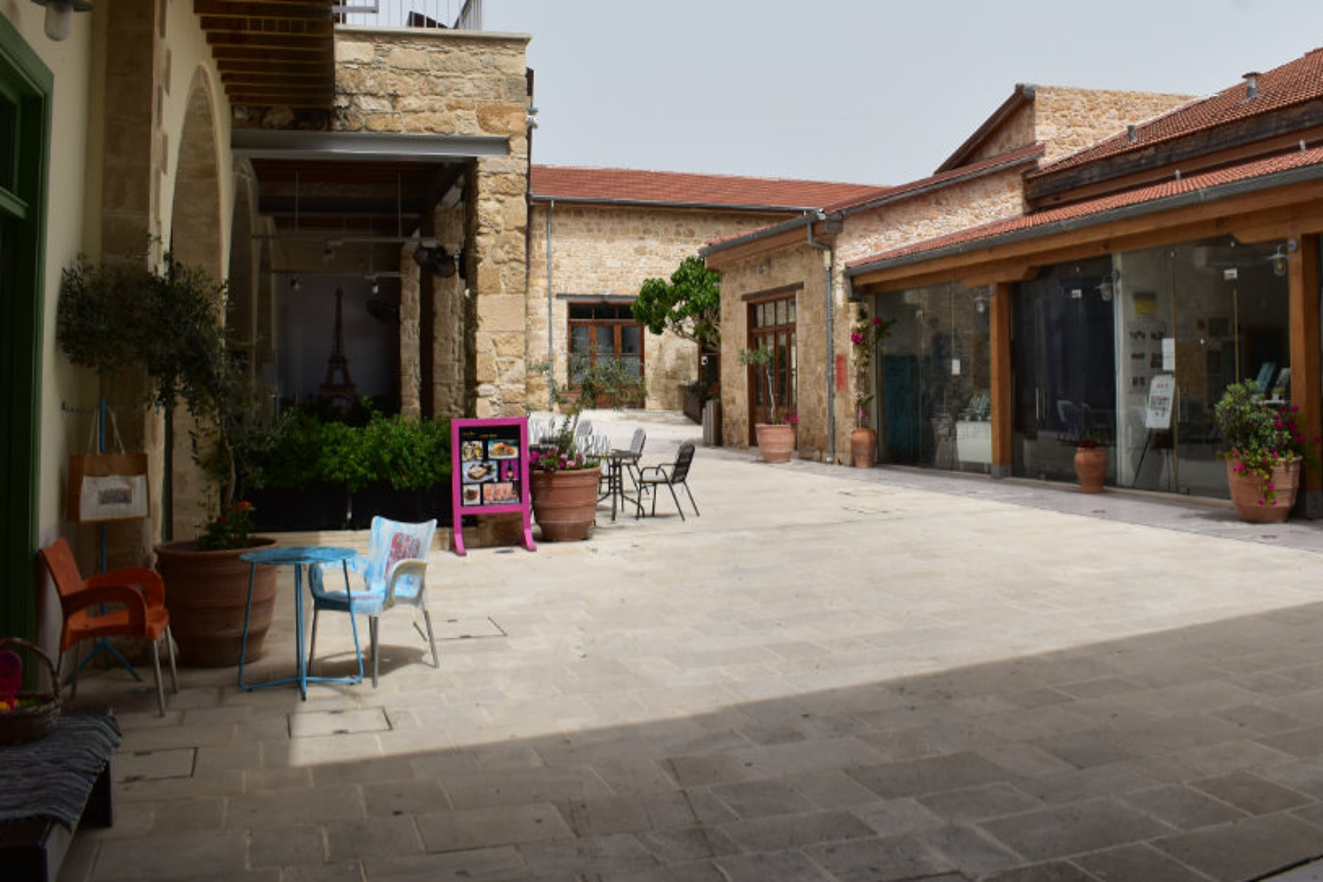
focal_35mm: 34
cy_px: 360
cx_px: 695
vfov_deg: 38.8
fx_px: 1249
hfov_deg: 55.8
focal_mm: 18
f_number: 11
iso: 360
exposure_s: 1/500
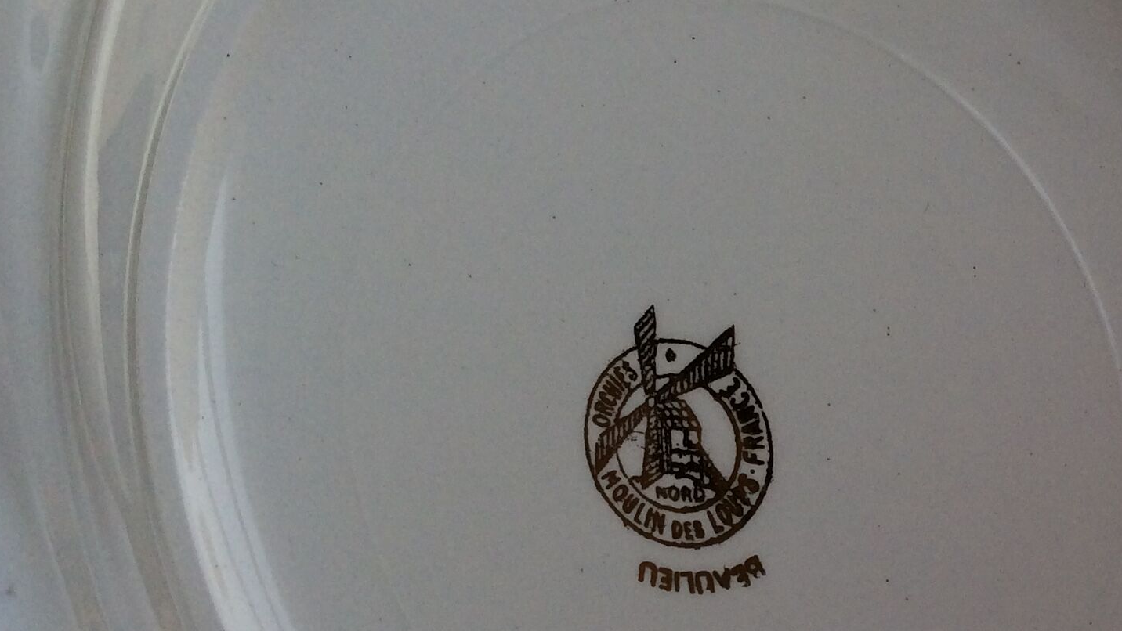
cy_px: 380
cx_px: 835
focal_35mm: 63
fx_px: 1875
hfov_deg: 32.7
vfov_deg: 19.1
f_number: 2.4
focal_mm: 3.3
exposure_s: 1/100
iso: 50
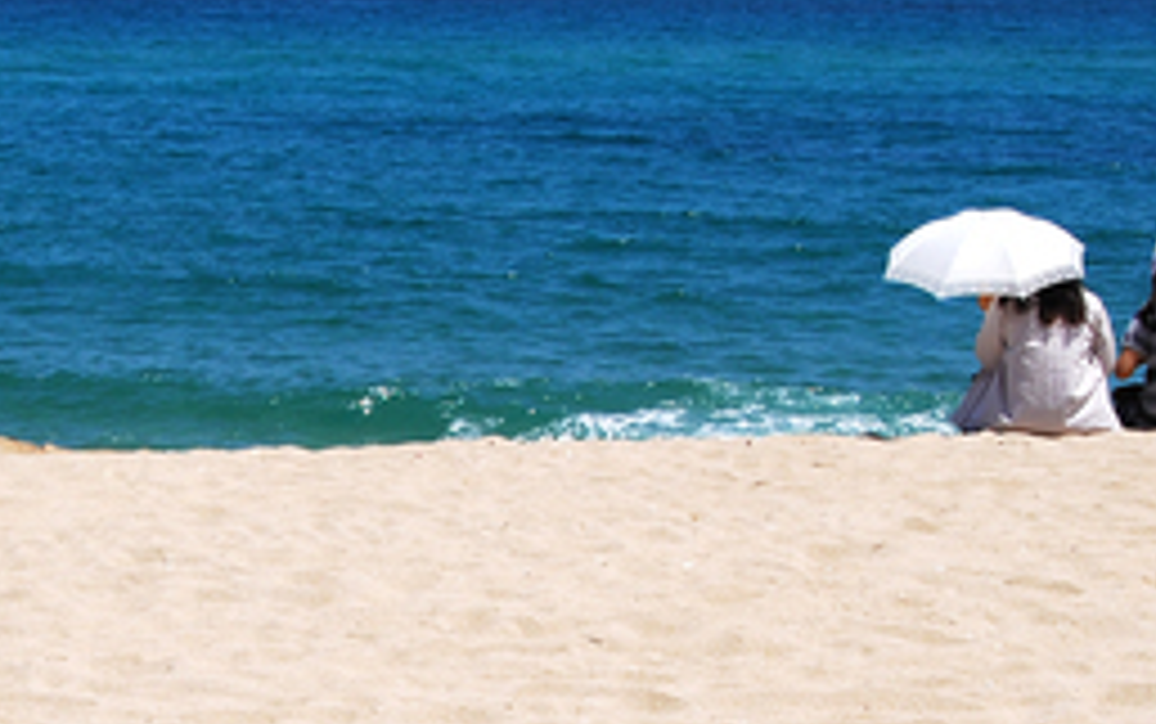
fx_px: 3153
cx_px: 187
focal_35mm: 100
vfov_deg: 12.9
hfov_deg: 20.5
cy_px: 724
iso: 100
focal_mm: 24
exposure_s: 1/125
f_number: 14
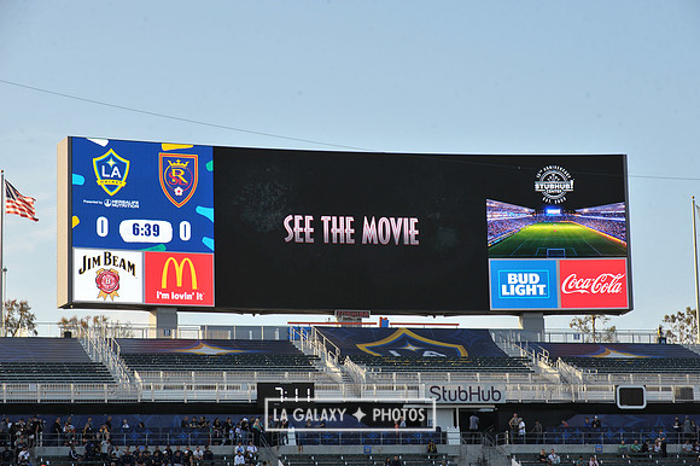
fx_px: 2138
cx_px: 350
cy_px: 233
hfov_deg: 18.6
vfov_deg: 12.4
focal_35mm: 110
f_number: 9
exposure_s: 1/320
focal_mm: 110
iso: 400
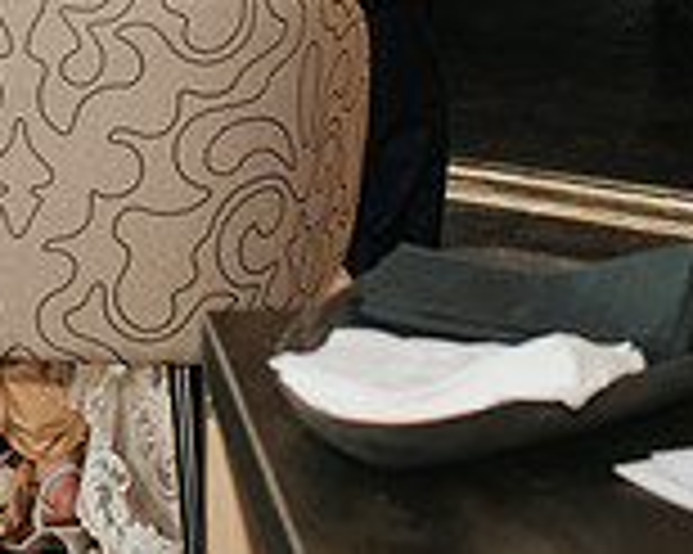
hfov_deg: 11.0
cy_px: -477
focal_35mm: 173
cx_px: -89
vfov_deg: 8.5
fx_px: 3546
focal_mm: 35
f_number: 3.5
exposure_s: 1/200
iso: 900
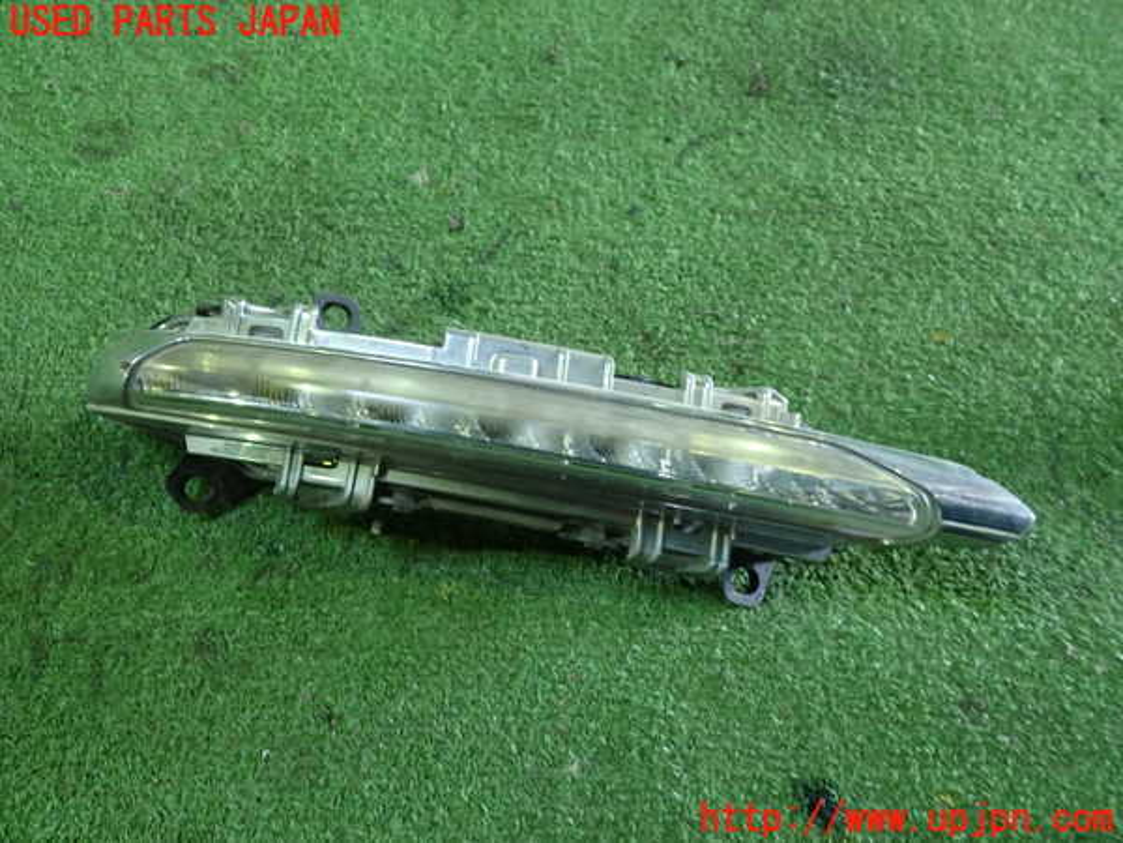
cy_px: 422
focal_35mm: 30
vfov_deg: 46.8
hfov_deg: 60.0
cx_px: 562
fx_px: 973
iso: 400
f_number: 2.3
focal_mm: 5.4
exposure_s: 1/30
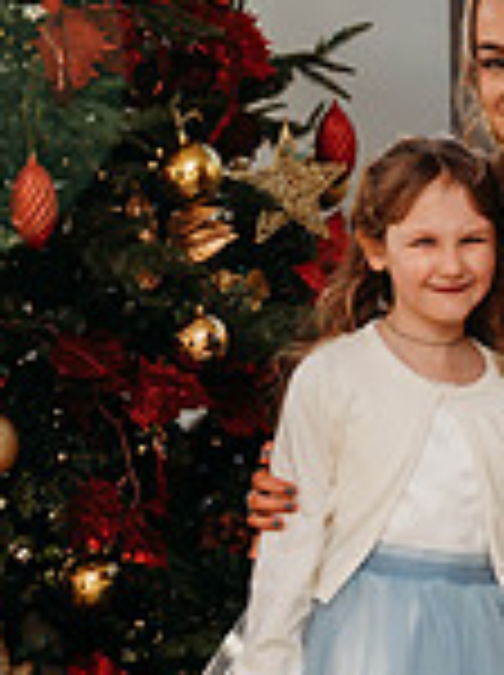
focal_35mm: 150
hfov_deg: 9.8
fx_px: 2920
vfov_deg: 13.2
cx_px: 376
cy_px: 315
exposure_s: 1/200
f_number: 3.2
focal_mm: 52
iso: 100
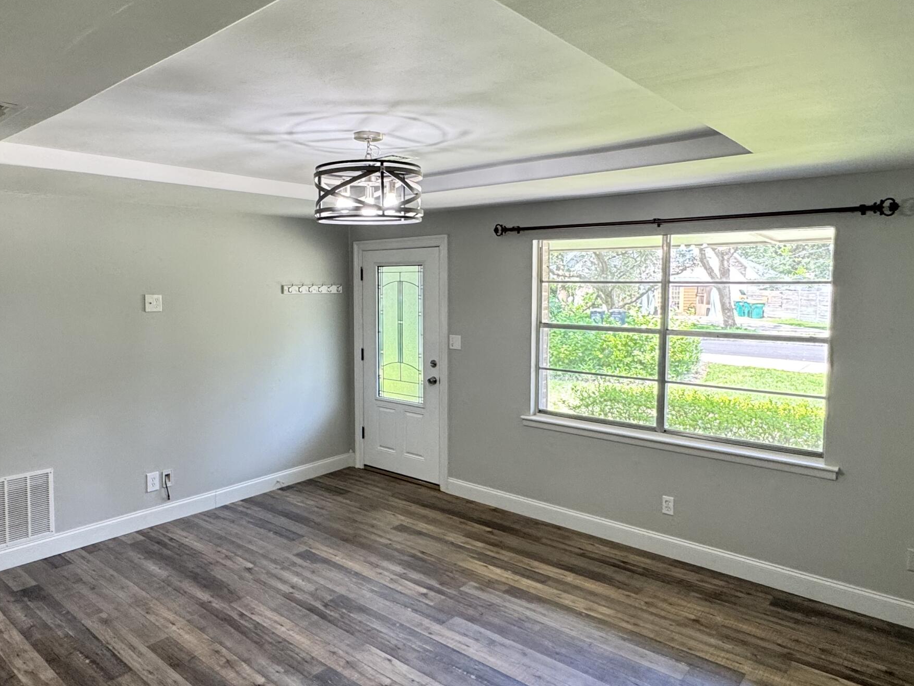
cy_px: 321
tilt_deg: -3.6
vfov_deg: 56.8
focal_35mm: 24
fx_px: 634
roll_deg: +0.0
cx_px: 386
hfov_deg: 71.1
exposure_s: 1/120
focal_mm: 2.22
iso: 250
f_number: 2.2
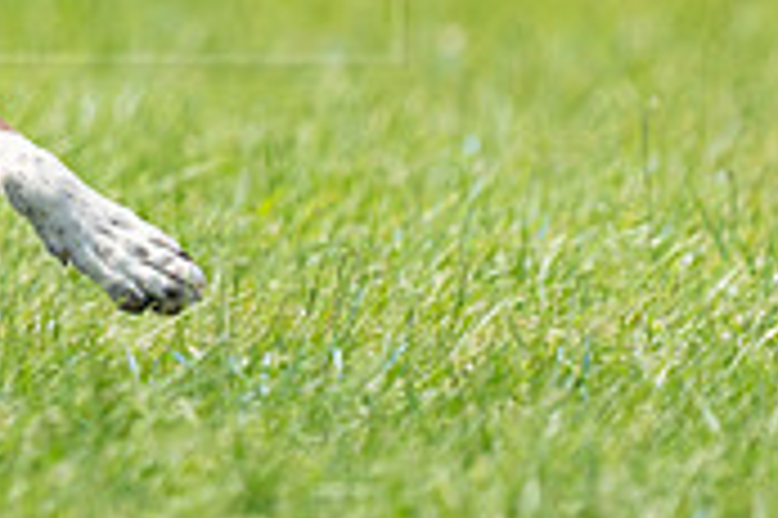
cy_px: -7
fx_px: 27873
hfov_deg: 1.6
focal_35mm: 1291
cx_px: -337
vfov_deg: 1.1
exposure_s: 1/4000
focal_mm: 385
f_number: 6.3
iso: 1600
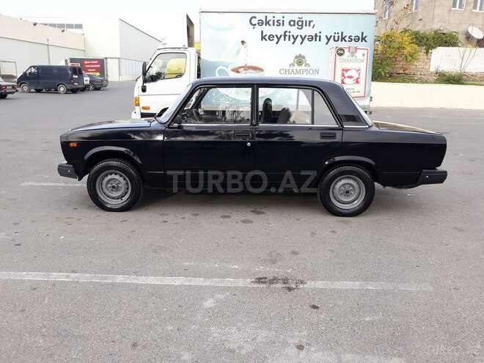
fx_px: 378
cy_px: 182
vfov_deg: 51.4
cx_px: 242
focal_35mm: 27
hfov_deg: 65.3
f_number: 1.7
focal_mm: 3.71
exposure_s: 1/312
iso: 40
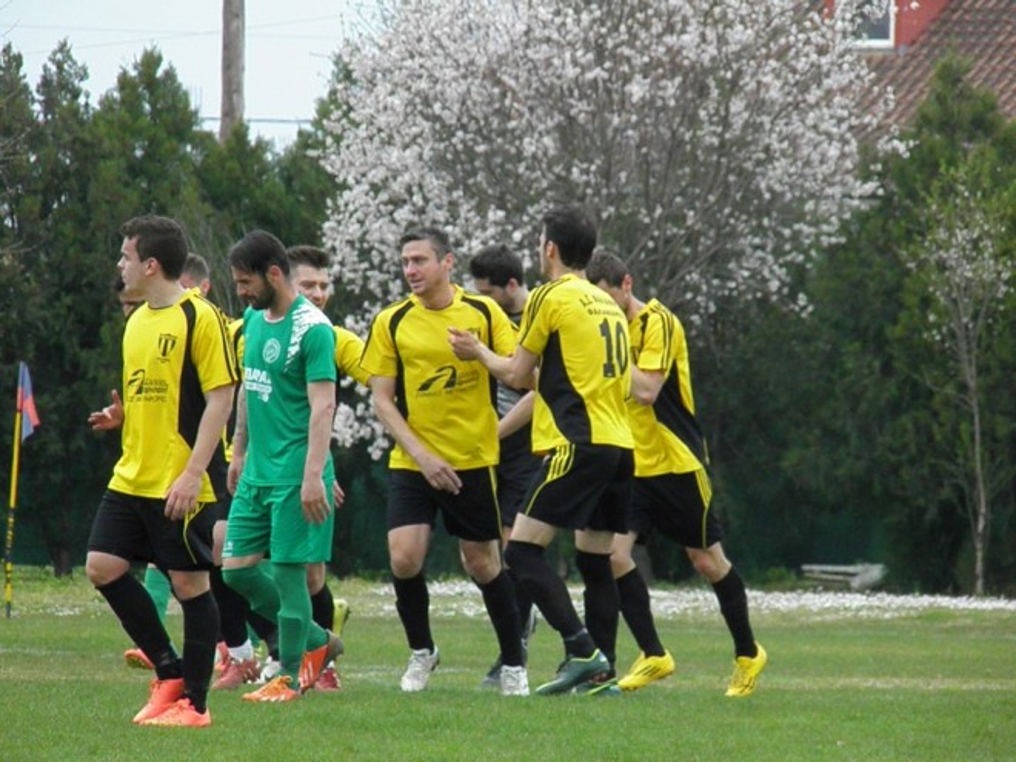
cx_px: 508
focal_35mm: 465
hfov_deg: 4.3
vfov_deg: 3.2
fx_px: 13648
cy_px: 381
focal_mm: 83.4
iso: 500
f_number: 5.8
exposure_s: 1/1000
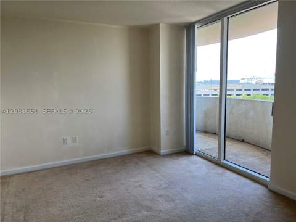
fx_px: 222
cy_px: 111
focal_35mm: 26
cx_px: 148
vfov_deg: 53.1
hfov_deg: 67.3
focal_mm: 5.7
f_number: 1.5
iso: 50
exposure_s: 1/163
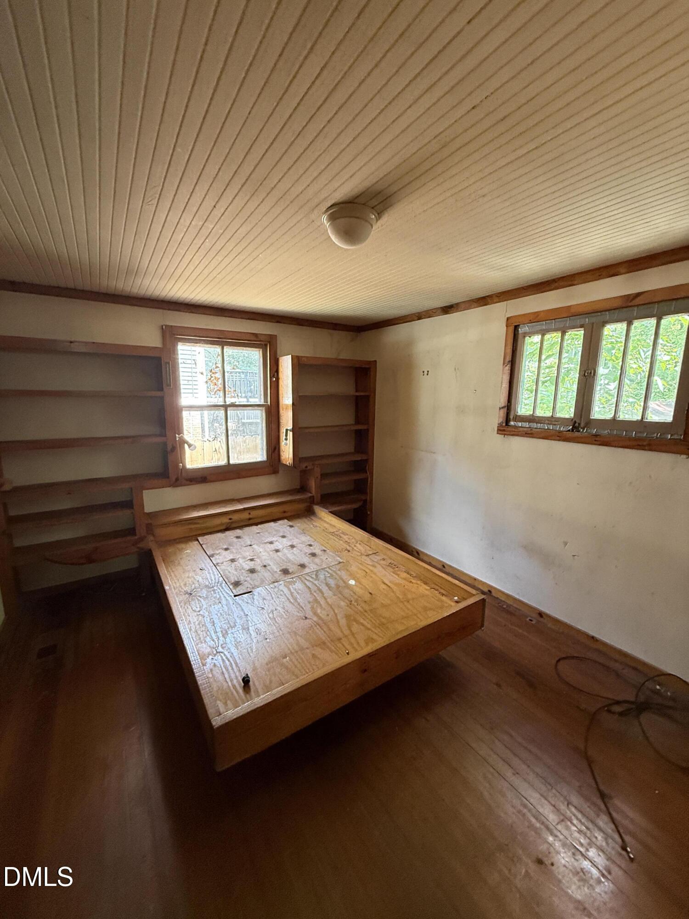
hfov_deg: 85.7
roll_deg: -2.2
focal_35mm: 14
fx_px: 372
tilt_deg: -10.2
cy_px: 460
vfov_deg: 102.1
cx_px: 344
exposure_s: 1/67
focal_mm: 2.22
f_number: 2.2
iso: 320
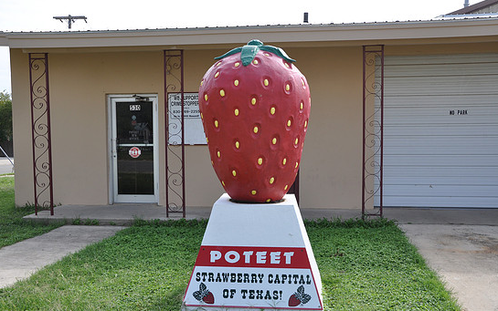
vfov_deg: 32.8
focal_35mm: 39
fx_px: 529
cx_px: 256
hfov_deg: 50.4
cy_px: 175
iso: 200
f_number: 7.1
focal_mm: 24
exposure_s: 1/200
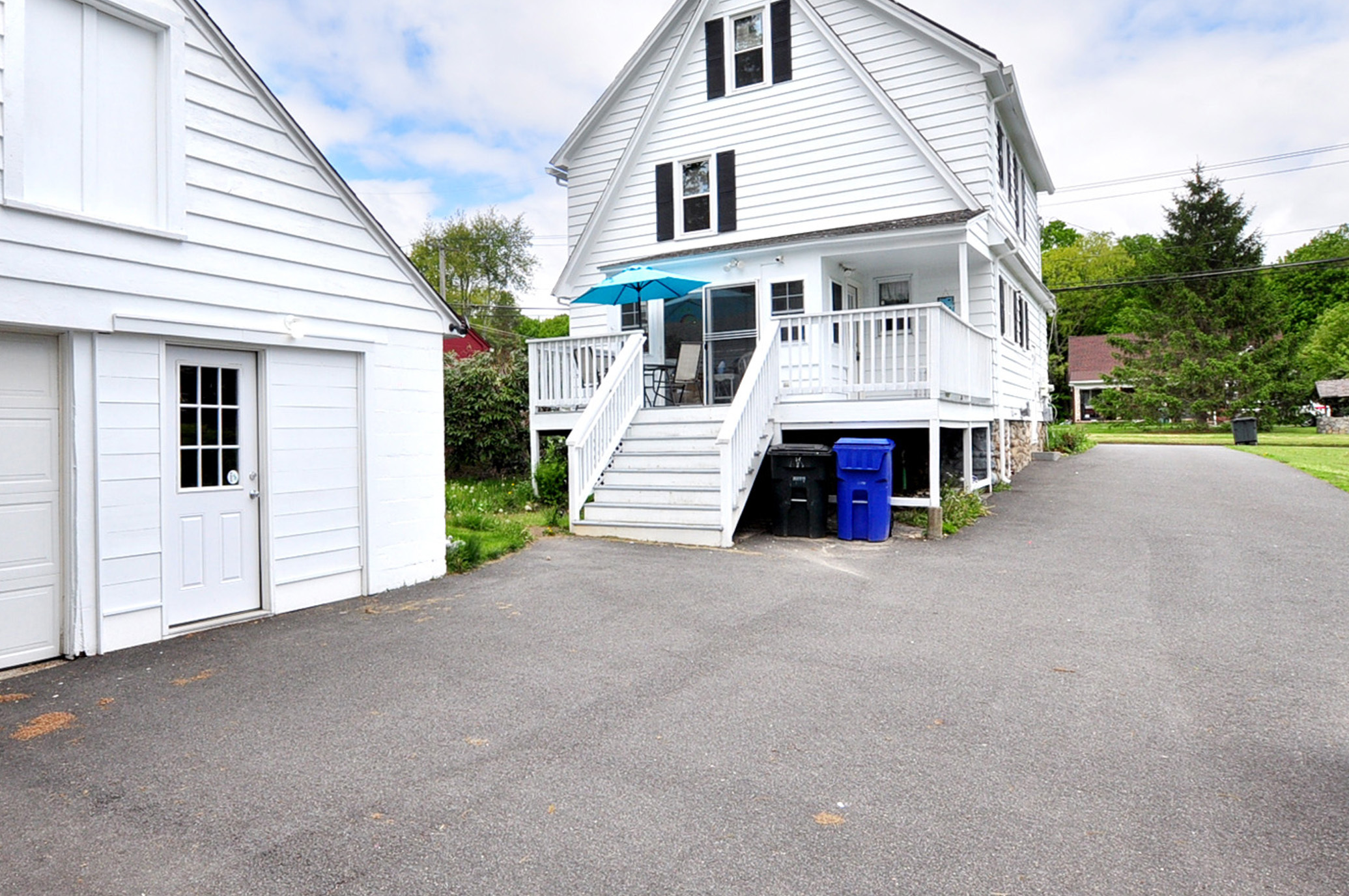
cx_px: 418
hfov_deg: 77.8
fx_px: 786
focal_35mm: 21
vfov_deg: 58.5
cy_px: 328
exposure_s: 1/400
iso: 250
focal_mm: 10
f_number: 8
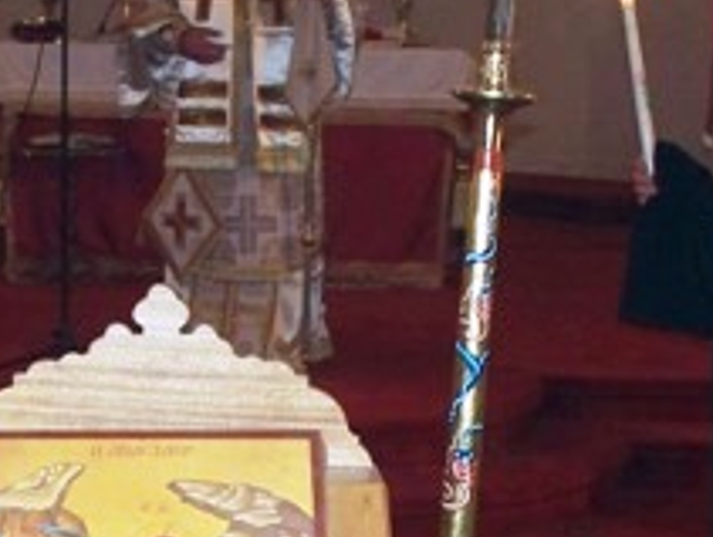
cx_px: 294
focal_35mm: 109
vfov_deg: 13.4
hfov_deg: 18.0
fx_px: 2249
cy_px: 557
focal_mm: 7.54
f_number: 2.8
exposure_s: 1/30
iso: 200
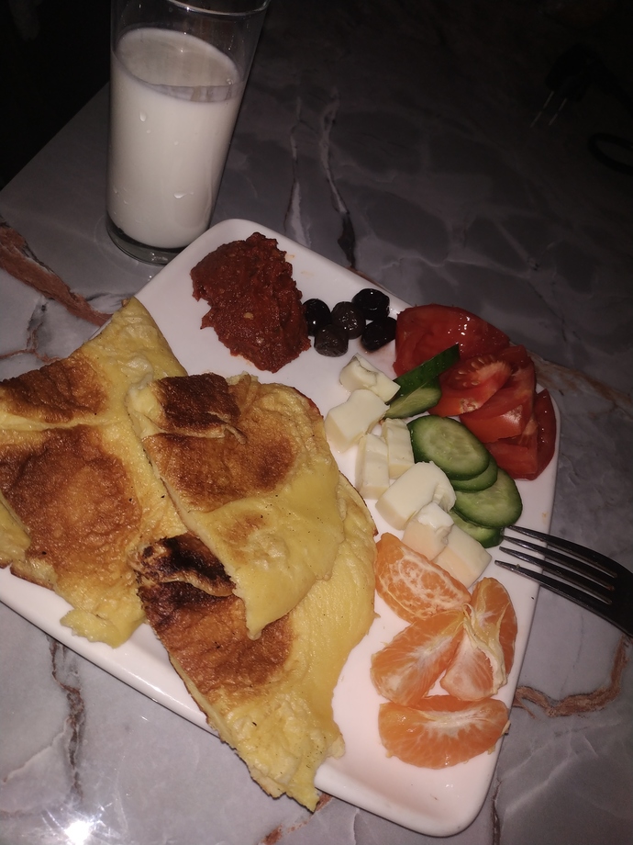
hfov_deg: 56.8
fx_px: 585
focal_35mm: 24
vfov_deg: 71.6
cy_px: 422
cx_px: 316
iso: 100
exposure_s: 1/100
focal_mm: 3.94
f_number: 1.9
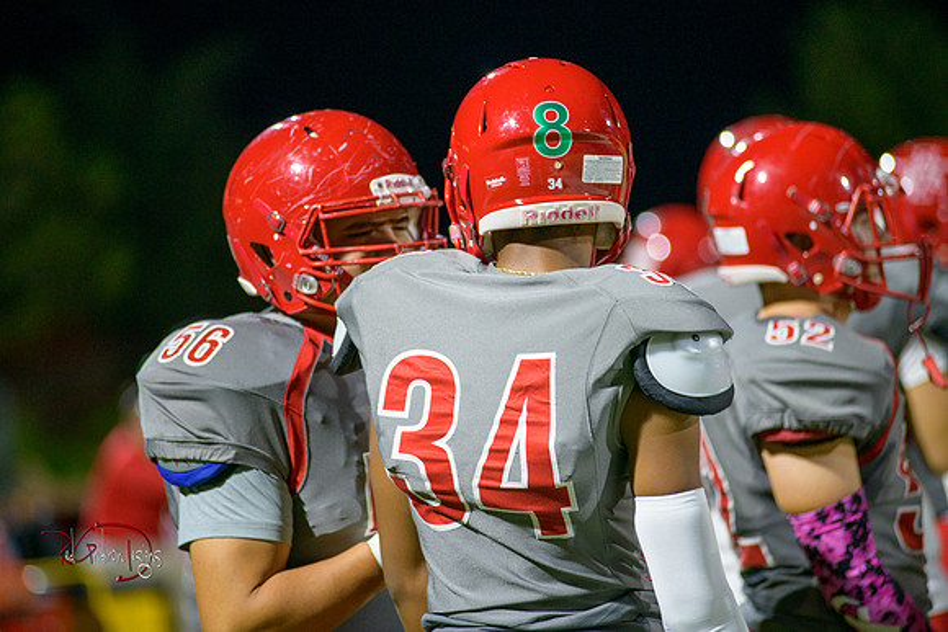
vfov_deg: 6.9
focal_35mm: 200
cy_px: 316
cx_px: 474
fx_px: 5268
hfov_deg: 10.3
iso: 1600
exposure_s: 1/250
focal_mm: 200
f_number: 2.8
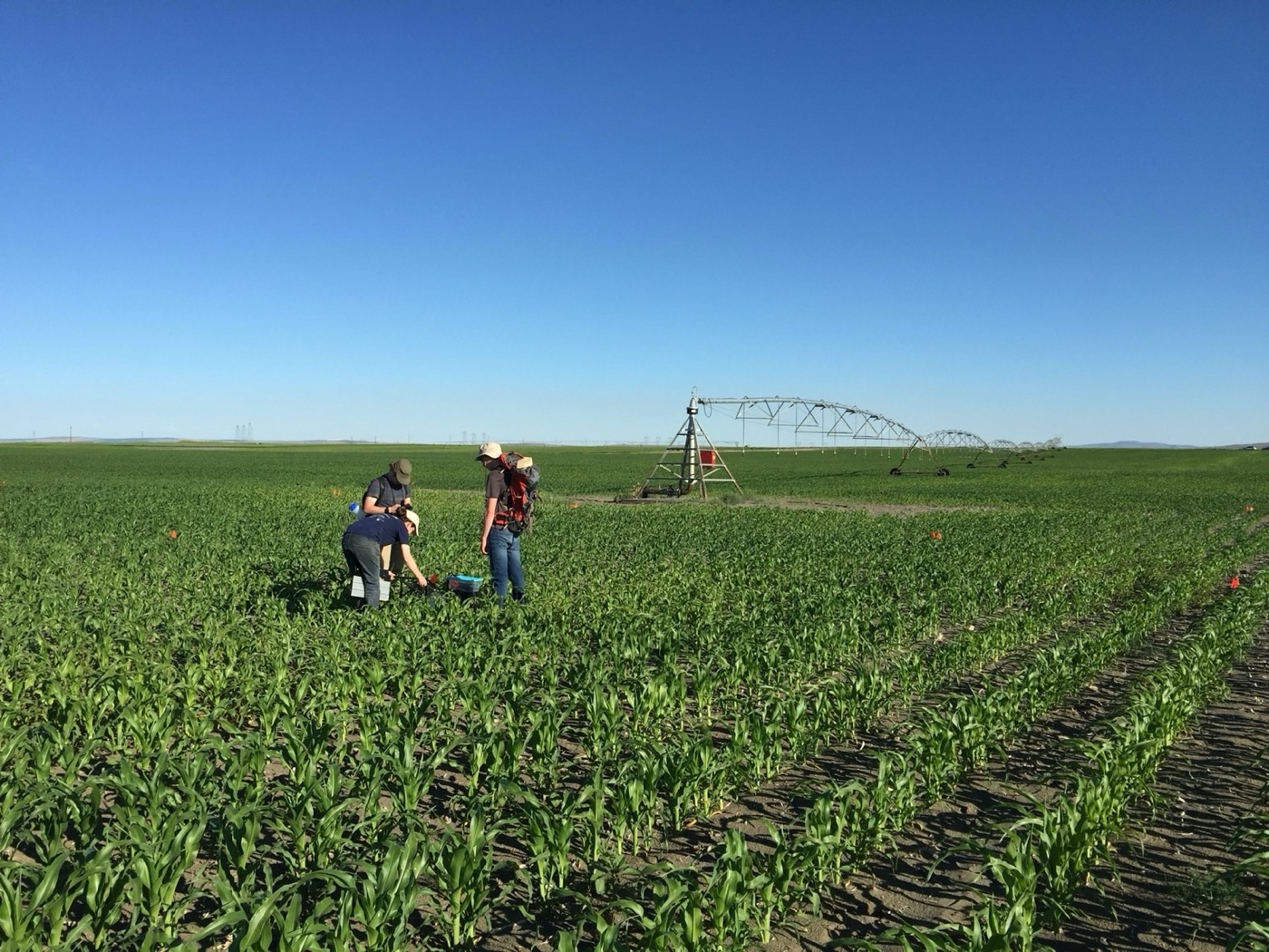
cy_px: 476
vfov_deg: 48.2
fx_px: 1063
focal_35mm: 29
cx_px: 634
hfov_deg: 61.7
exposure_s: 1/2083
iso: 32
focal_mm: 4.15
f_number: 2.2
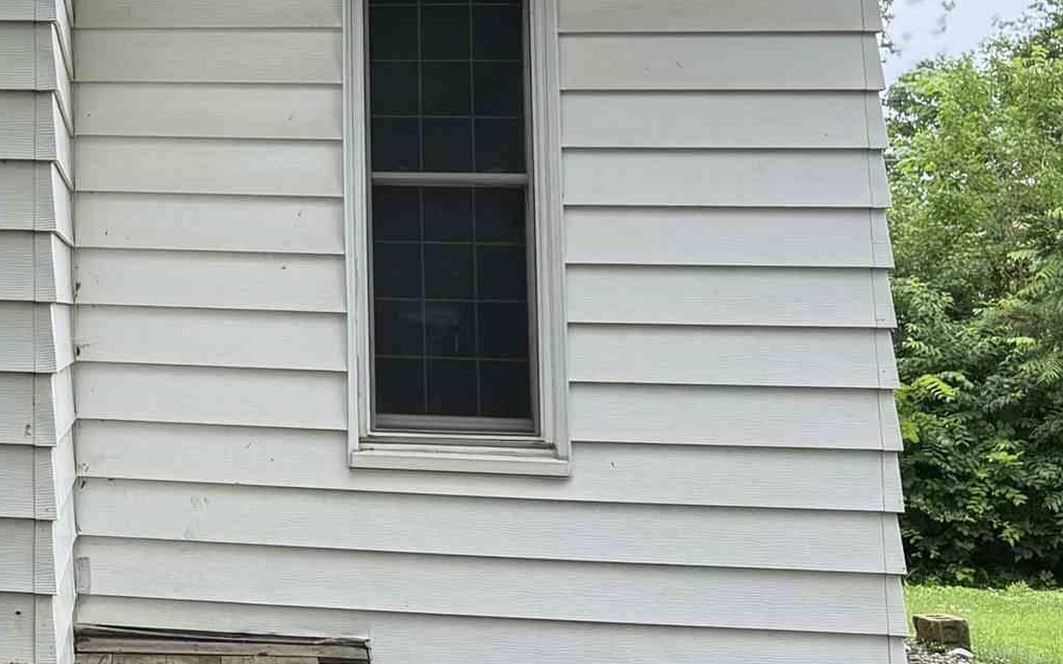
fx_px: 2230
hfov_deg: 24.1
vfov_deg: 16.6
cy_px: 35
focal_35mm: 77
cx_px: -245
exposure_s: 1/955
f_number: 1.78
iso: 100
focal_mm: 6.76
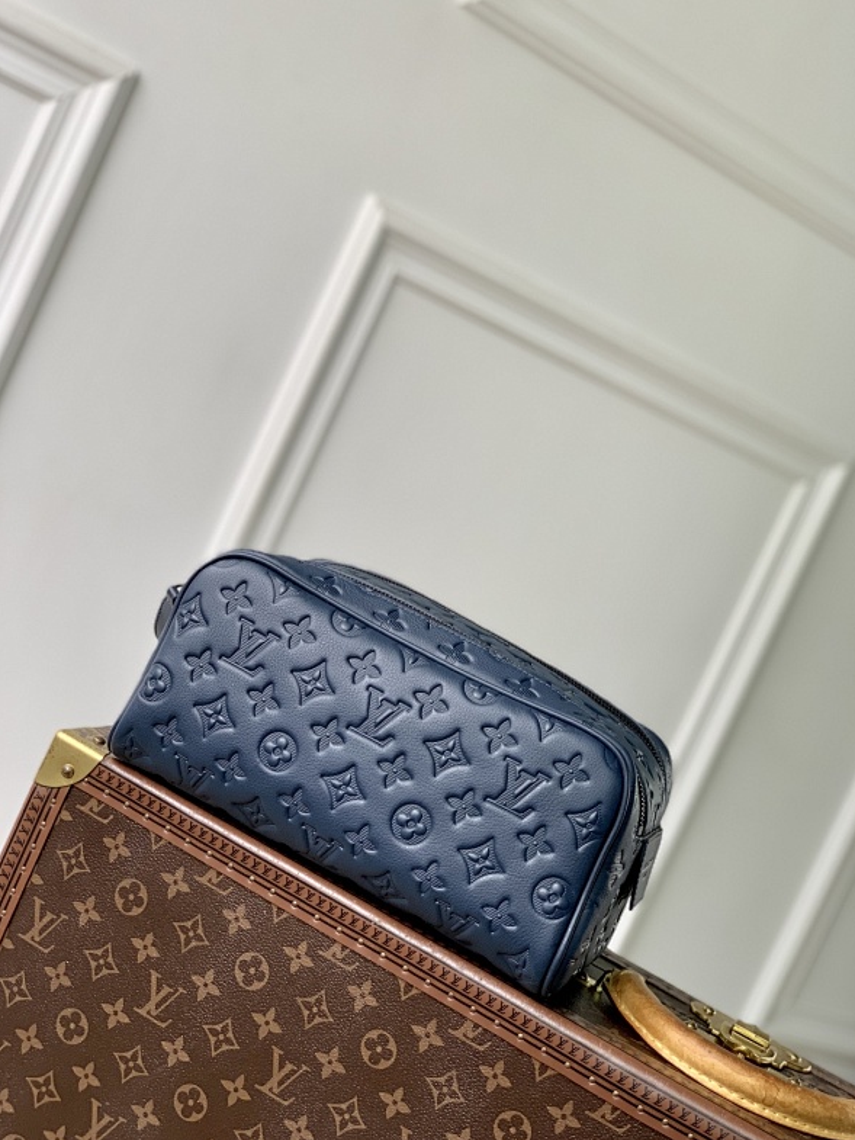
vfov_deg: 36.2
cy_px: 569
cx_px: 430
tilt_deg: -4.1
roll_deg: -24.6
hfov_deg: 27.5
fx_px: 1745
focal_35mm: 53
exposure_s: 1/122
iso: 32
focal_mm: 6
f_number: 2.4
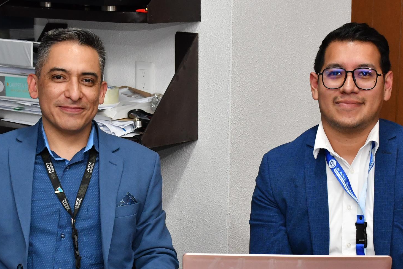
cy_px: 170
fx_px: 1108
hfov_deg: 20.6
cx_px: 209
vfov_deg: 13.8
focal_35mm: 99
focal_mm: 35
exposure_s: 1/100
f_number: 5.6
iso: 1250
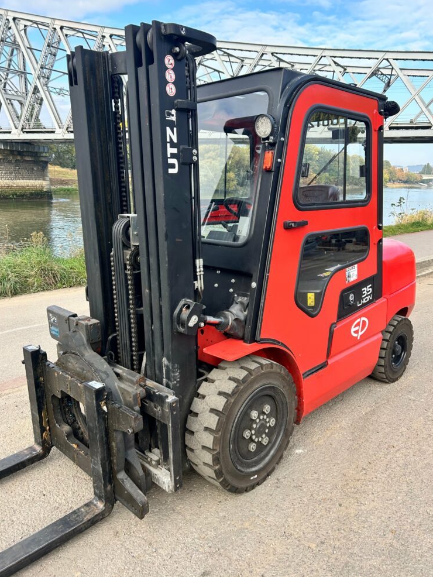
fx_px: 450
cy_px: 283
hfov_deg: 51.4
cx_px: 222
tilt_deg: -12.7
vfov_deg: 65.3
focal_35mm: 27
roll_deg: -2.3
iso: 50
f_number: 1.5
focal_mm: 5.7
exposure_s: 1/949
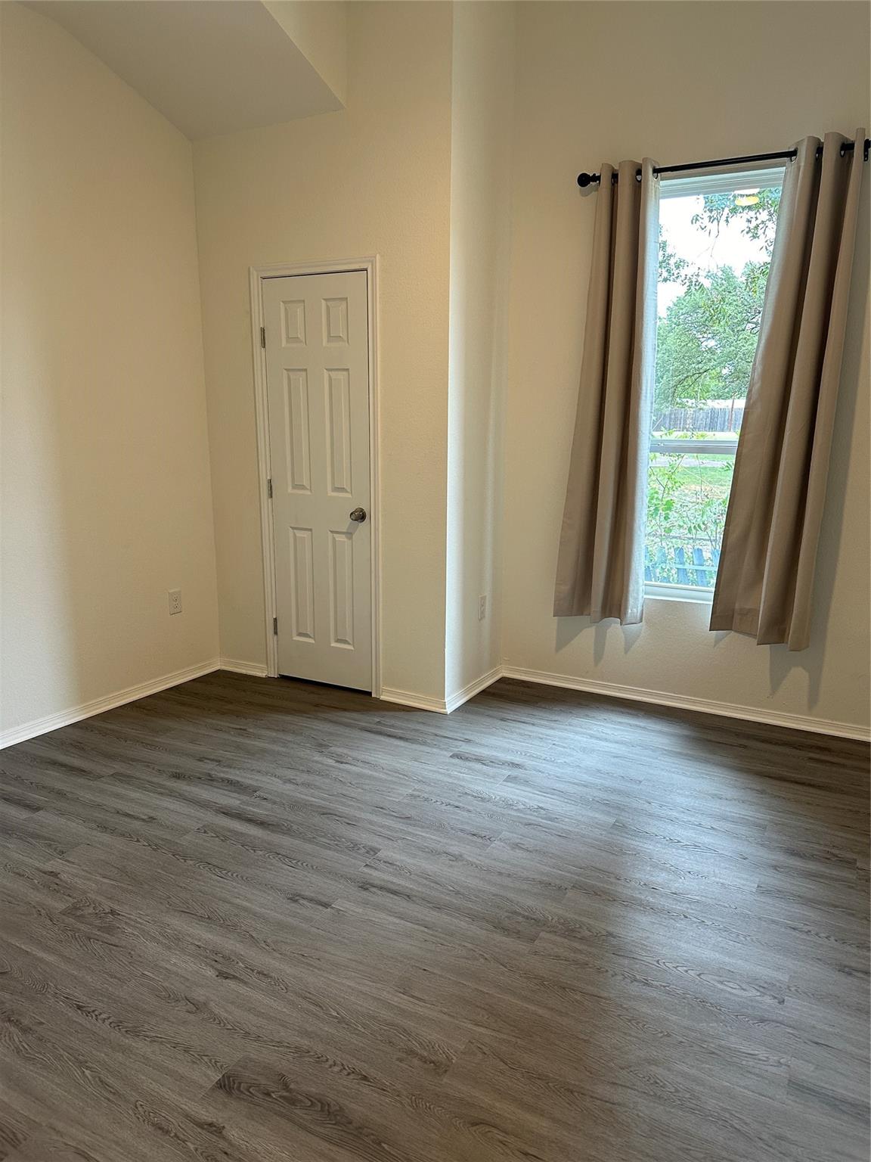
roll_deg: -0.3
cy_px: 581
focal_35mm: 24
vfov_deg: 71.6
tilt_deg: -11.9
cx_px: 436
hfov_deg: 56.8
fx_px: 805
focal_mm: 6.86
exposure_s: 1/120
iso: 200
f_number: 1.78
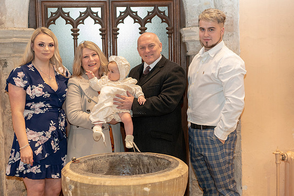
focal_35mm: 55
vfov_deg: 24.6
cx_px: 147
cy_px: 98
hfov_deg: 36.2
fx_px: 449
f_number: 4
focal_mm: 55
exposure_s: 1/160
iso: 3200
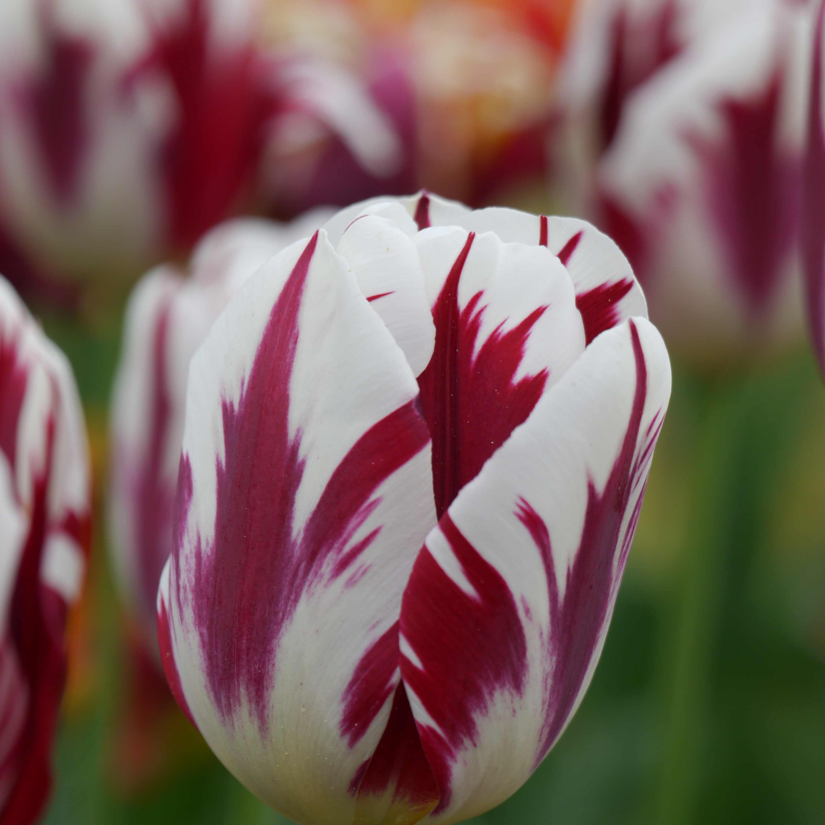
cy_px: 520
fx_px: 6930
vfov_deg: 6.8
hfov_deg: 6.8
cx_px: 413
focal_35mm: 257
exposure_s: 1/500
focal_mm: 109
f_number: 5.6
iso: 160
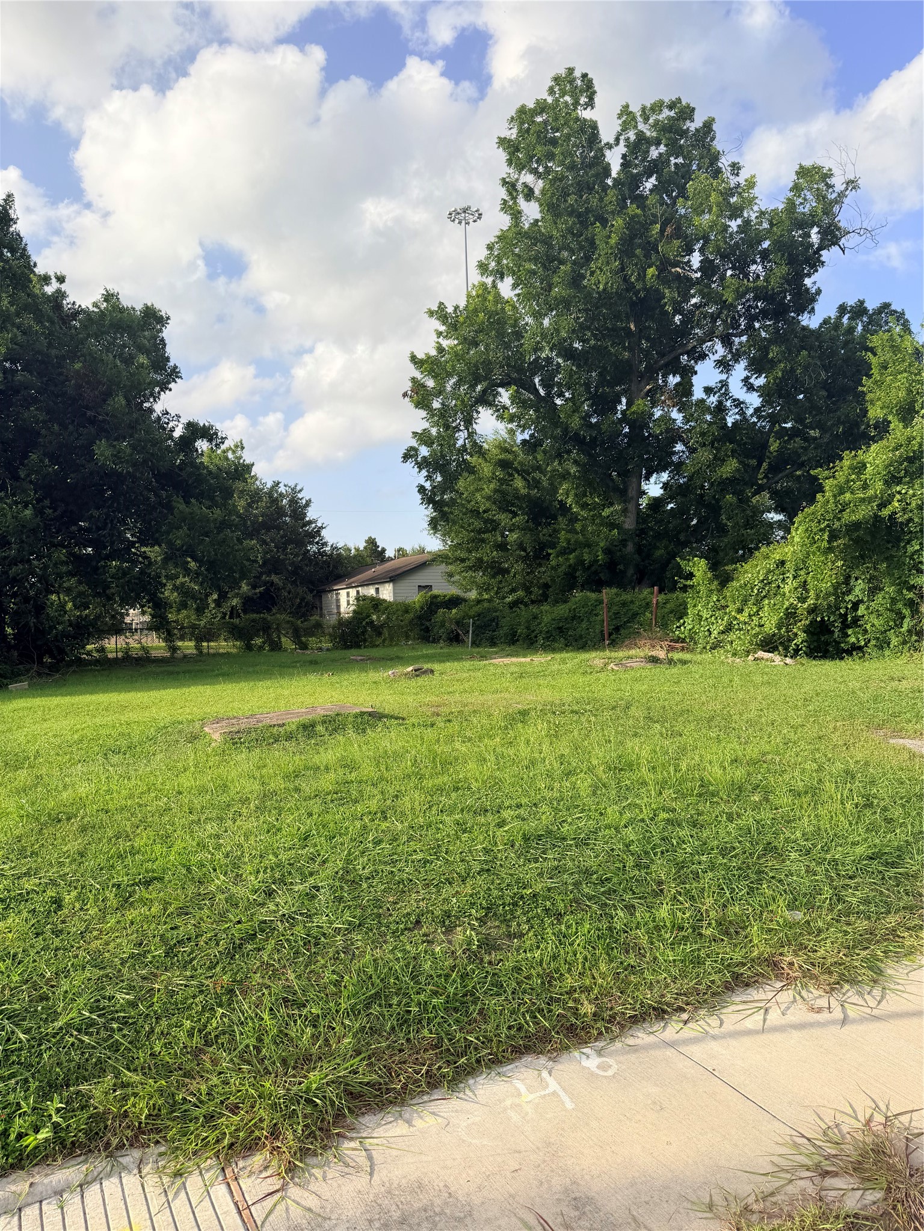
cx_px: 462
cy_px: 616
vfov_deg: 71.6
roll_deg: +0.9
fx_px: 854
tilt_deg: +1.3
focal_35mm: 24
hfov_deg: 56.8
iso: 80
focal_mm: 6.76
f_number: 1.78
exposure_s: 1/2703
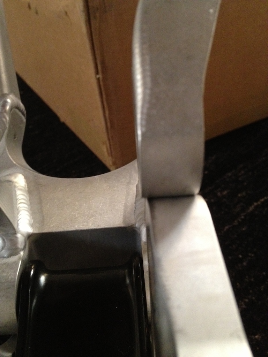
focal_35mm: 35
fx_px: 361
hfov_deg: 40.7
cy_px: 178
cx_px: 134
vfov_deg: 52.6
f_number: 2.4
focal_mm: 4.28
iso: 400
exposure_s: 1/15
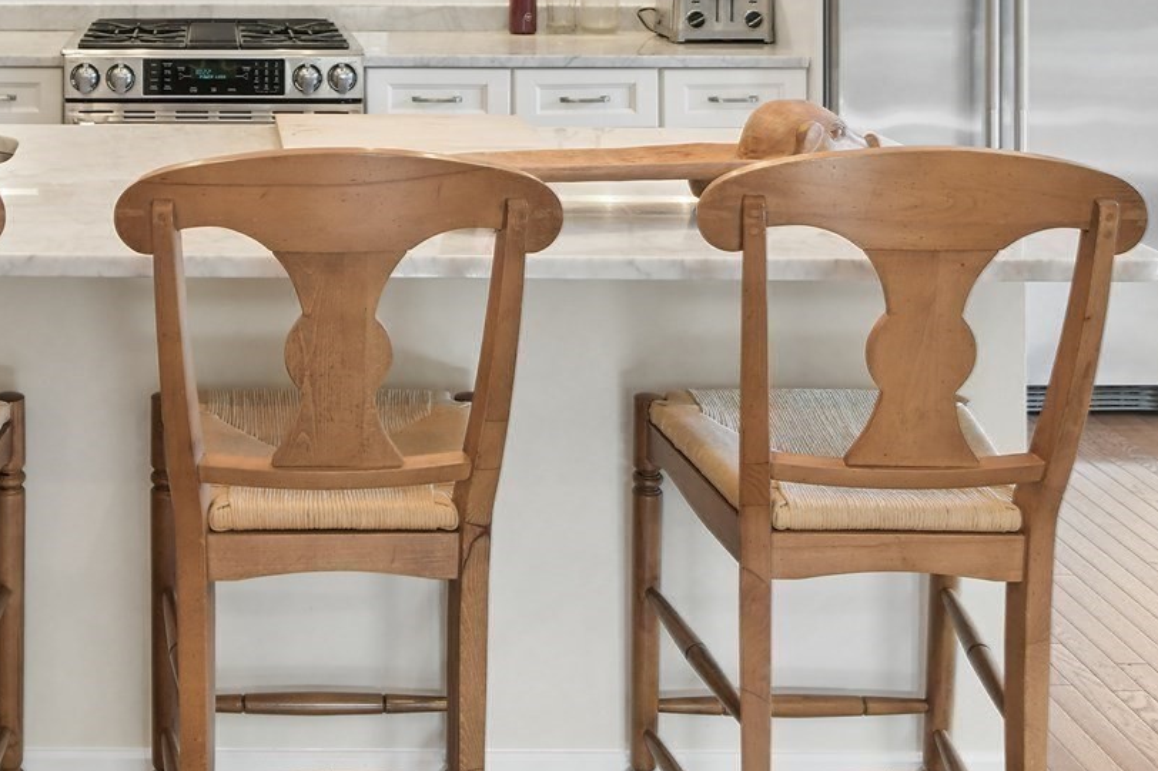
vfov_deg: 21.9
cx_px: 198
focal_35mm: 58
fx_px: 1865
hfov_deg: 33.3
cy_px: -122
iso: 640
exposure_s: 1/25
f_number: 9
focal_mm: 23
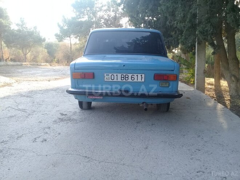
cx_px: 120
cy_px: 90
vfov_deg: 45.4
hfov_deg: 58.4
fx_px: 215
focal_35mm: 31
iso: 50
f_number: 2.2
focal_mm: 3.3
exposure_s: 1/122
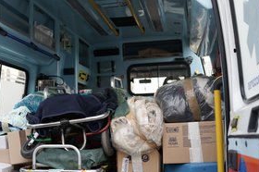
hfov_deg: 39.5
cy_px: 92
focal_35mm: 50
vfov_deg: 26.9
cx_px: 108
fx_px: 359
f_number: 2.8
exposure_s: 1/160
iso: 160
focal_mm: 35
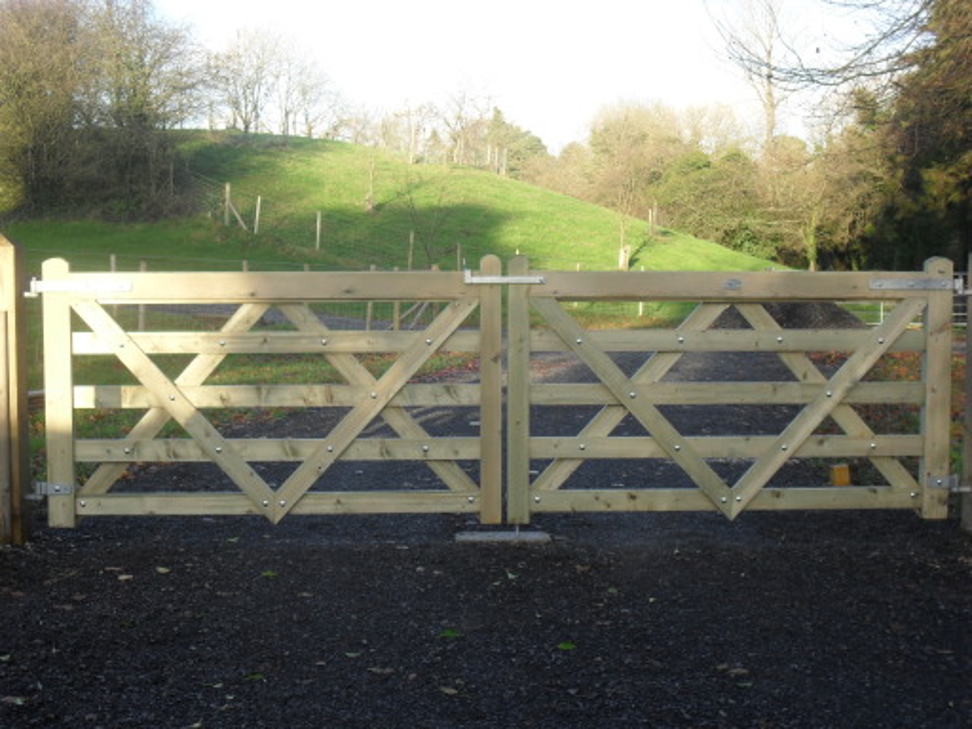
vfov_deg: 29.7
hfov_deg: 38.9
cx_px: 486
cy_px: 364
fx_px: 1376
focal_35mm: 49
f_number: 3.9
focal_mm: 8.7
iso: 100
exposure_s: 1/125
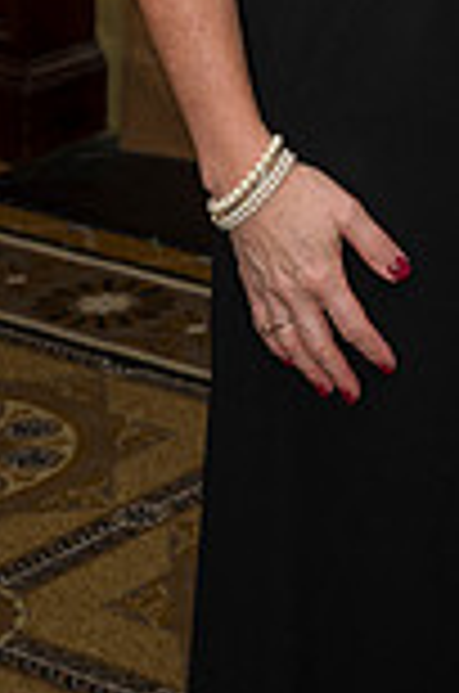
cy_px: -306
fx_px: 2363
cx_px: 670
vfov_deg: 15.5
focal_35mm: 123
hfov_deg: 10.7
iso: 800
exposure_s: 1/125
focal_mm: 42
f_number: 5.6
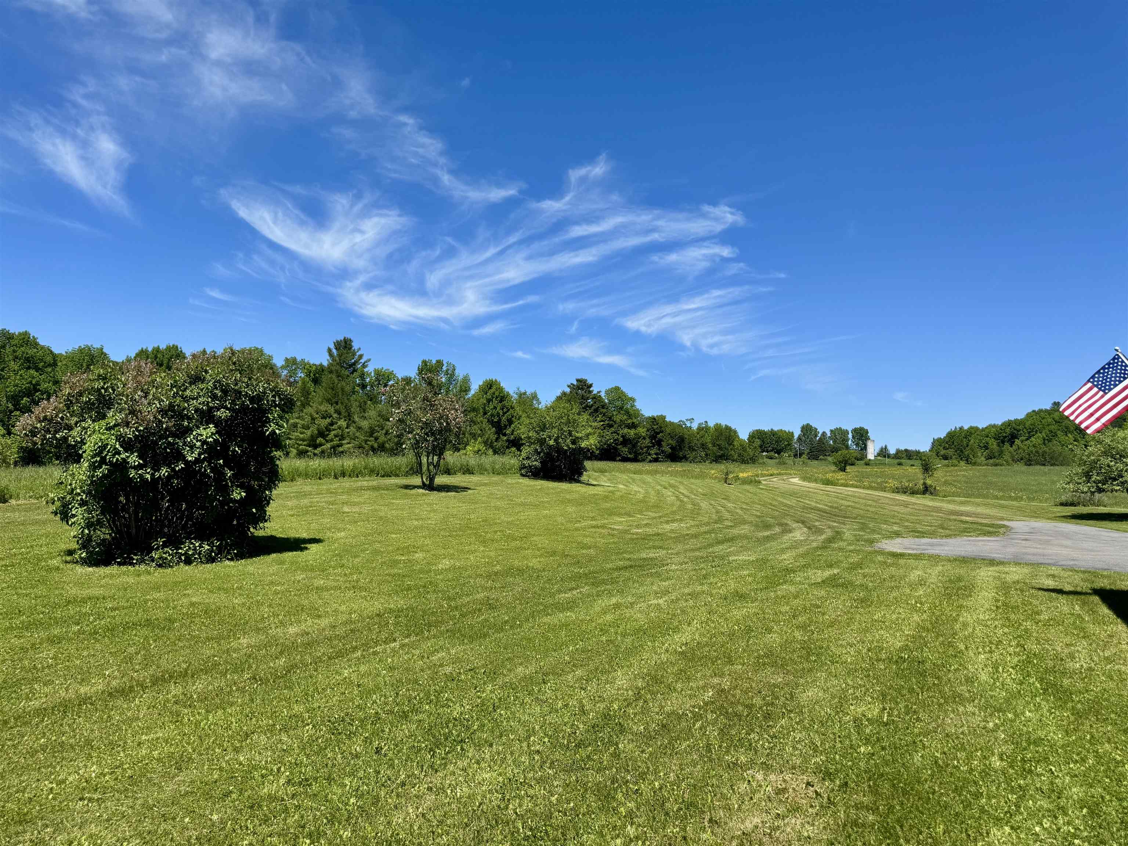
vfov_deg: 56.8
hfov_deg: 71.6
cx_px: 564
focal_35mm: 24
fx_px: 782
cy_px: 423
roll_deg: -1.8
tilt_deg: +4.2
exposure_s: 1/4950
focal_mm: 6.76
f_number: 1.78
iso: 80
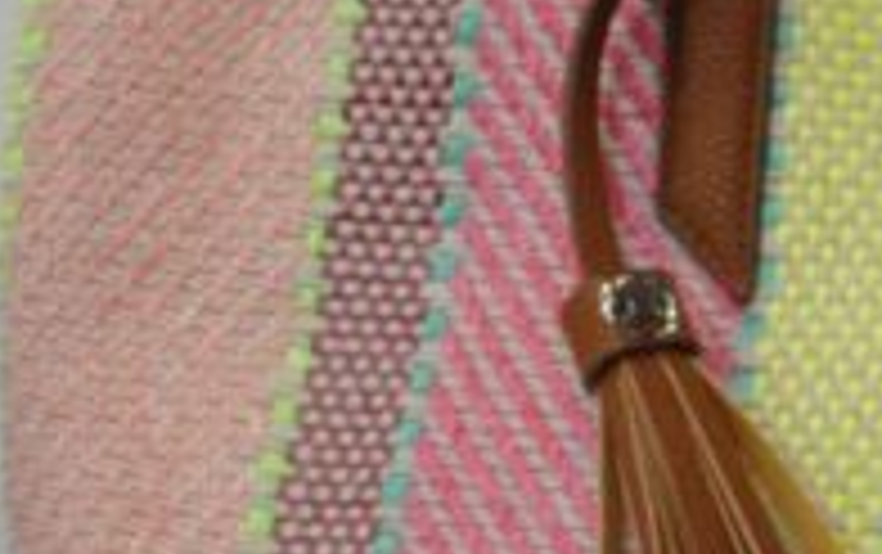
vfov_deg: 5.7
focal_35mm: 231
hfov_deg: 8.7
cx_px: 1609
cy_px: 144
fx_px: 5559
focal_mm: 22
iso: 250
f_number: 4
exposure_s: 1/125
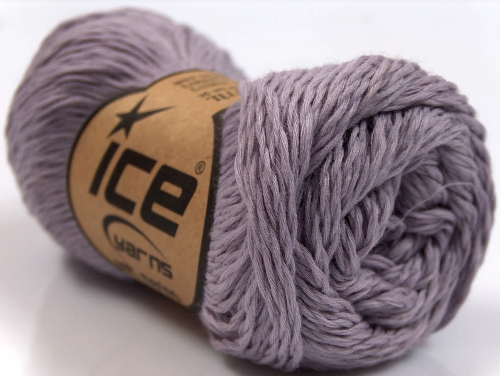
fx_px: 1042
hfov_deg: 27.0
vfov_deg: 20.5
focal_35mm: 72
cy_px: 188
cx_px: 250
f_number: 2.9
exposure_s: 1/4.17
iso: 100
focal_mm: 14.73
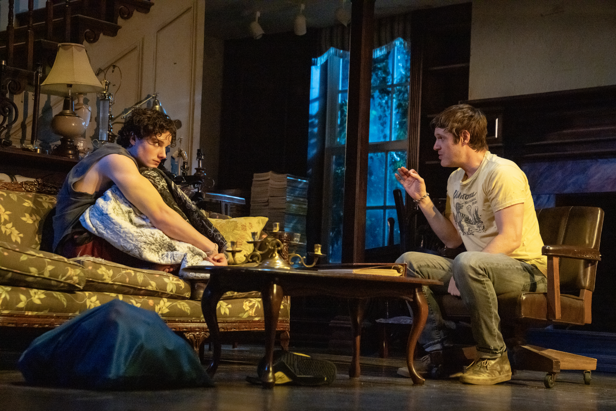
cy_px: 206
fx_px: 1198
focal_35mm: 70
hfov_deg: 28.8
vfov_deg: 19.5
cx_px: 308
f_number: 4
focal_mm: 70
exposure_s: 1/250
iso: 32000
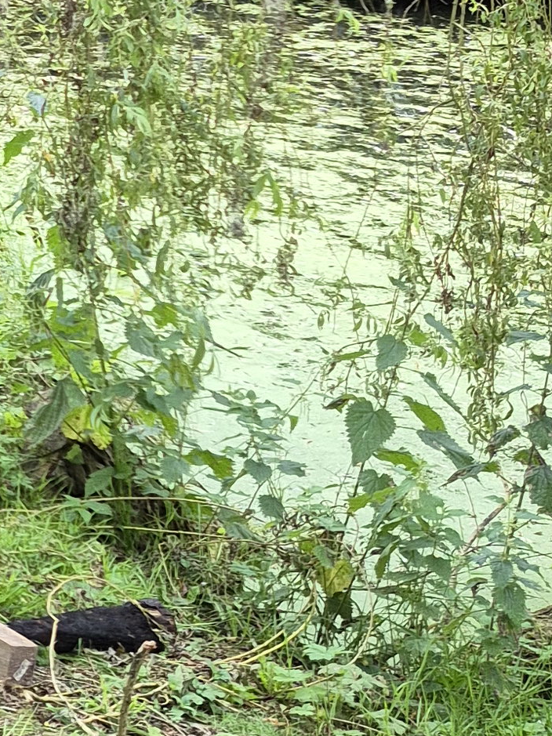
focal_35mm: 98
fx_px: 2084
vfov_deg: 18.9
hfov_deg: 13.1
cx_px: -541
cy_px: -165
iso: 64
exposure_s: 1/180
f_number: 1.8
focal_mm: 5.4
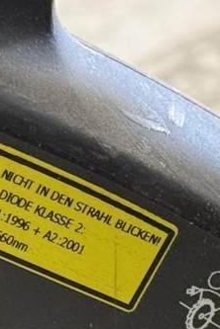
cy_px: 221
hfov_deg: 5.7
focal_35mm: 240
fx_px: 2200
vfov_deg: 8.6
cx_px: 69
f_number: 1.78
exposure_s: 1/60
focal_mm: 6.76
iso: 125
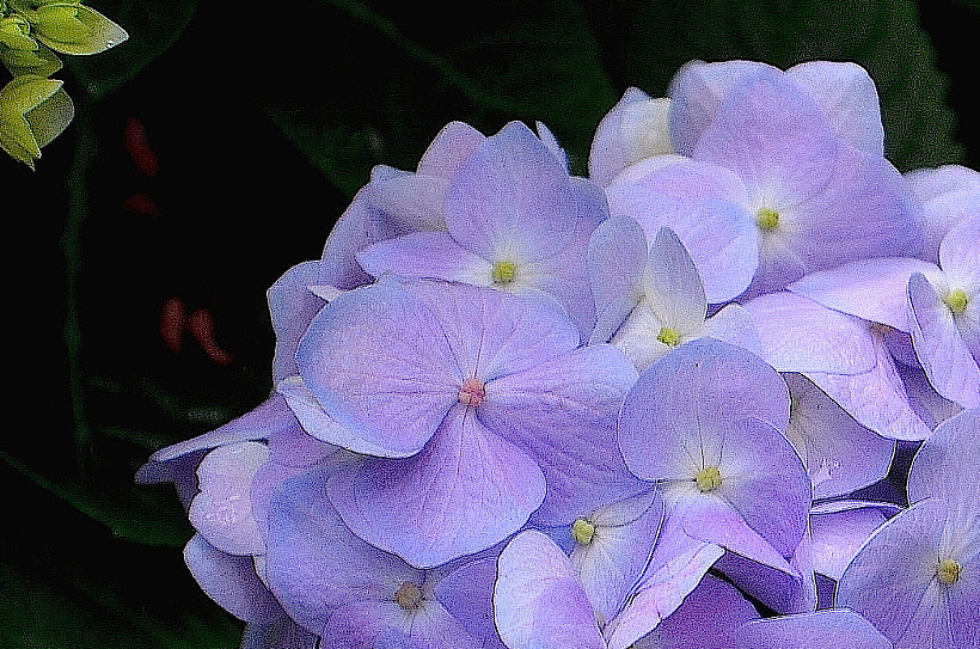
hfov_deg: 12.7
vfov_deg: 8.5
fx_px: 4373
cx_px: 735
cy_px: 495
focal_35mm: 161
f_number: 5.6
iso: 400
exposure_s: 1/80
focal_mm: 55
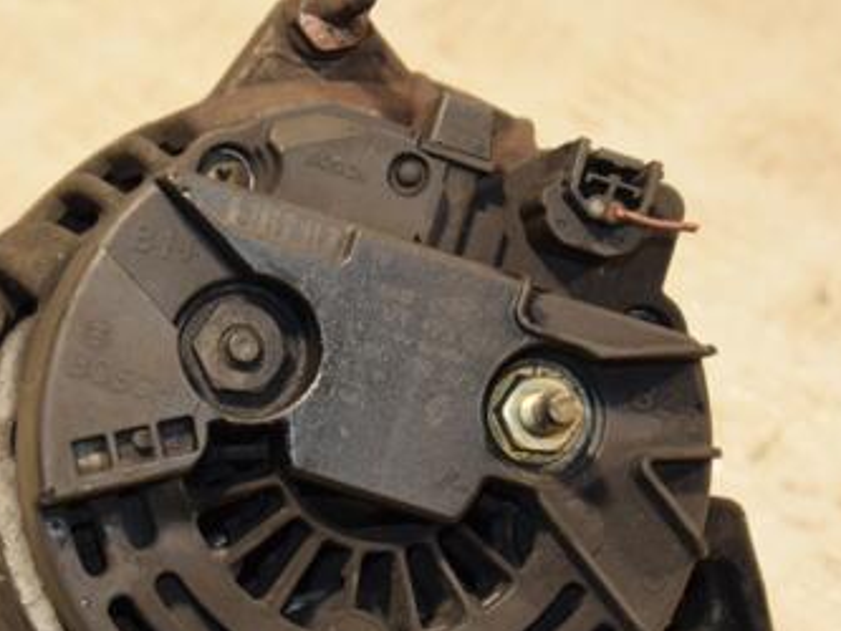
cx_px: 250
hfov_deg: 10.8
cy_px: 462
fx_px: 4423
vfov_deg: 8.2
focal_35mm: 182
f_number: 5.3
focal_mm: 70
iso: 800
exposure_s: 1/100
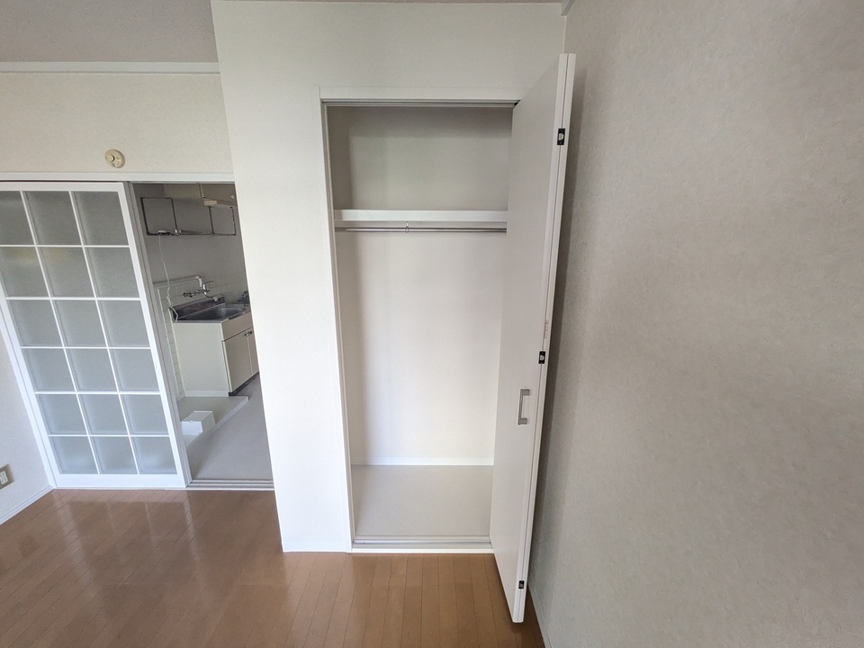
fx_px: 349
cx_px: 432
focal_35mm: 14
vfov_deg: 85.7
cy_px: 324
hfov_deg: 102.1
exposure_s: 1/120
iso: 315
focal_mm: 1.83
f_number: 2.2
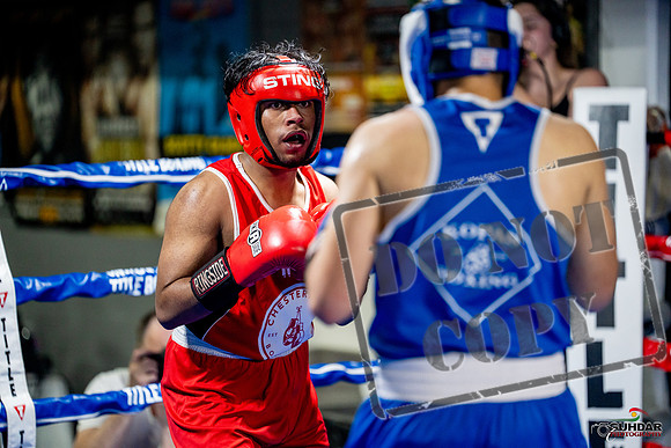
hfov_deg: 13.7
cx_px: 336
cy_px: 224
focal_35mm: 150
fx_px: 2796
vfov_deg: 9.2
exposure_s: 1/800
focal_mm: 150
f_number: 2
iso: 3200
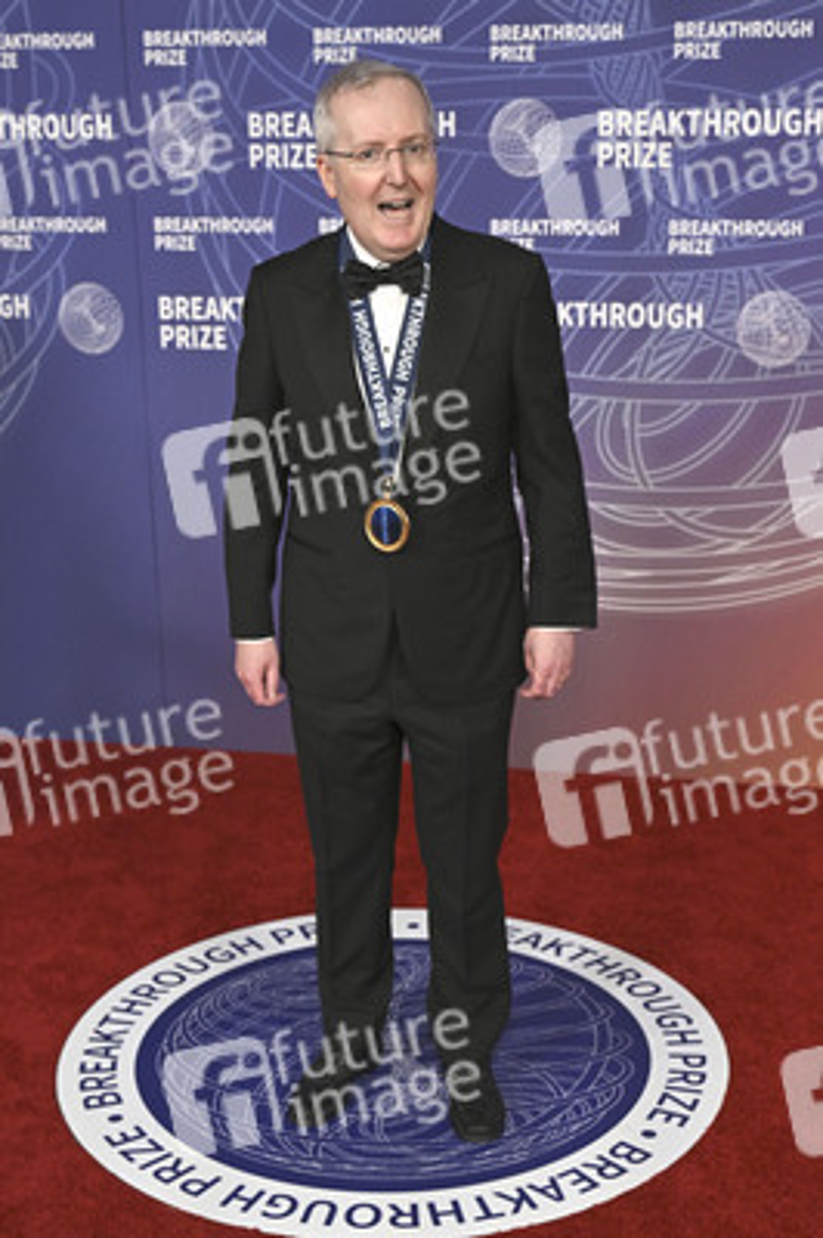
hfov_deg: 28.0
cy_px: 619
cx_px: 412
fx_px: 1649
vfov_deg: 41.1
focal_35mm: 48
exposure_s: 1/320
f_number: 4.5
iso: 2000
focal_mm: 48
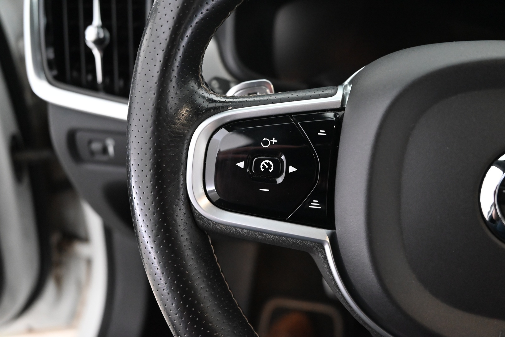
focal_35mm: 32
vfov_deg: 41.7
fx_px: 442
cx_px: 252
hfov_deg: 59.5
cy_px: 168
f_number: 4.8
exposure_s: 1/60
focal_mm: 31.5
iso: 6400
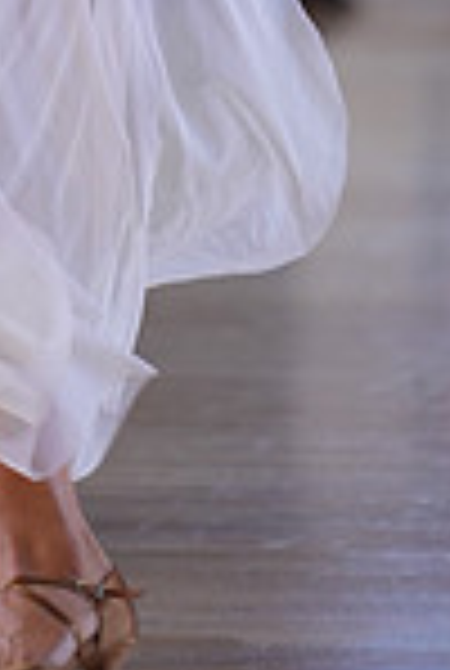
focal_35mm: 521
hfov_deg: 2.6
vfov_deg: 3.9
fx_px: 9723
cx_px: -106
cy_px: -535
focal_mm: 134
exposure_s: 1/500
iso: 640
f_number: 2
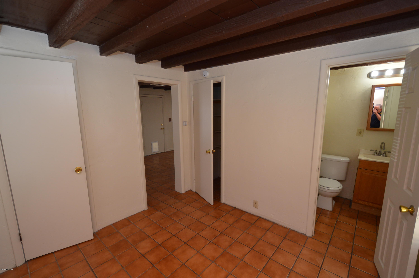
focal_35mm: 15
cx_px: 210
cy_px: 139
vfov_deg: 77.2
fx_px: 174
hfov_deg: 100.4
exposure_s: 1/60
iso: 400
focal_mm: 10
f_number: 4
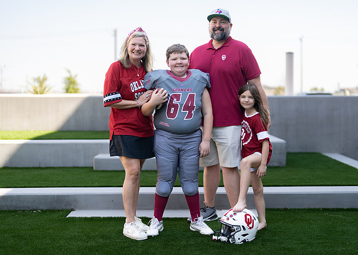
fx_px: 572
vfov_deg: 25.2
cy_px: 126
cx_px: 205
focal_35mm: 56
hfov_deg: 34.7
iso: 100
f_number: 1.2
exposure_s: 1/2000
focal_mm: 50
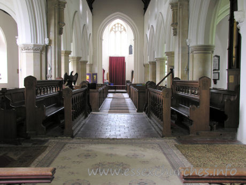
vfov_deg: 40.7
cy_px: 92
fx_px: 249
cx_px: 123
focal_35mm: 35
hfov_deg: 52.6
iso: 57
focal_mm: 8.9
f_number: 2.8
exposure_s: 1/3.7
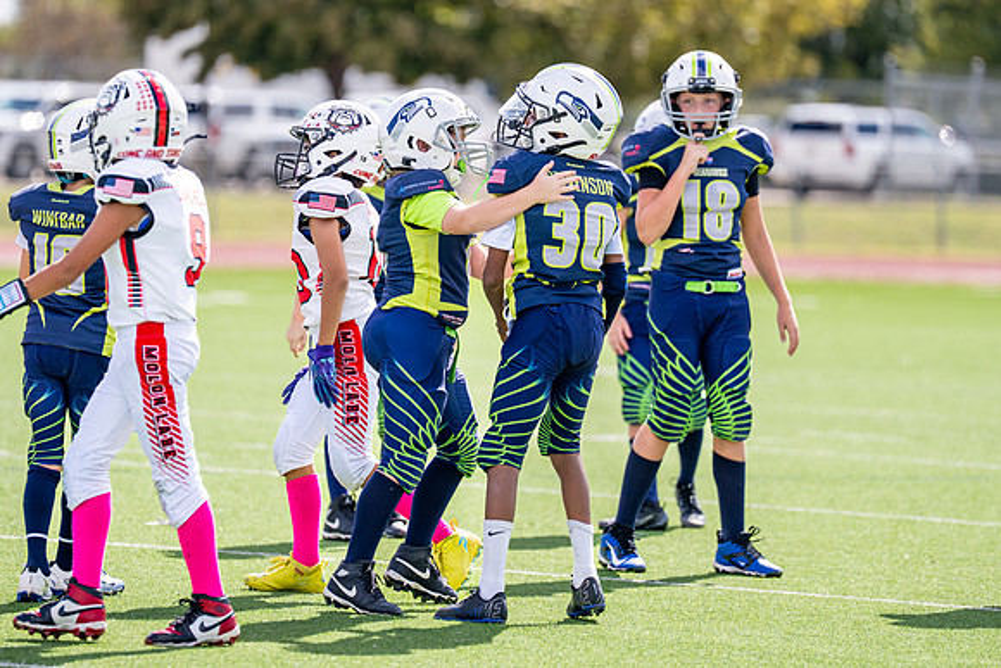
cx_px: 448
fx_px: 7640
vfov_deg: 5.0
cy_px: 271
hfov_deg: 7.5
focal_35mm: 275
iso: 250
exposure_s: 1/4000
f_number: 2.8
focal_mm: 200
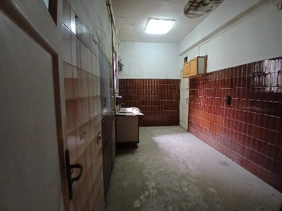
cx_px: 141
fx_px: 138
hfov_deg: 91.1
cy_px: 106
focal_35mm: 17
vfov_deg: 74.7
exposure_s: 1/24
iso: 500
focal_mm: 1.4
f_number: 2.2
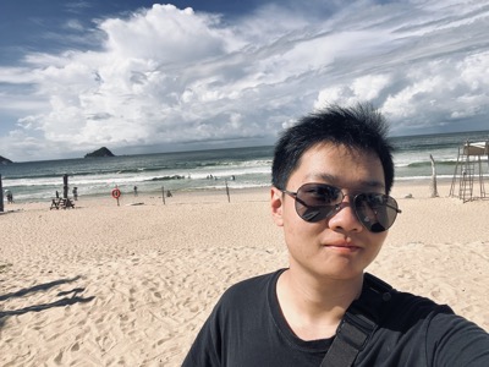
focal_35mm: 23
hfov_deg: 73.9
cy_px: 184
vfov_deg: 58.9
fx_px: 325
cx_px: 244
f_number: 2.2
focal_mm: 2.71
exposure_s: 1/1148
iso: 32
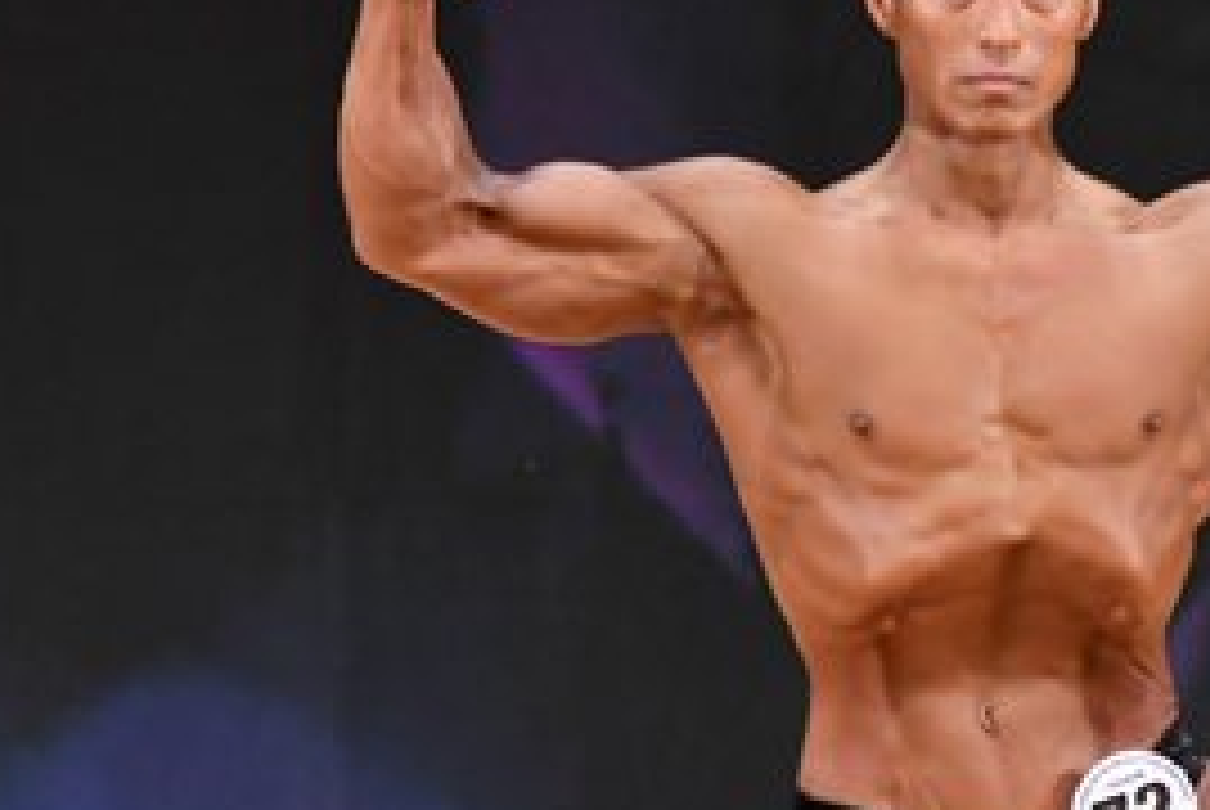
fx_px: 29037
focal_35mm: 863
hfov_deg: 2.4
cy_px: 490
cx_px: 1104
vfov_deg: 1.6
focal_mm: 200
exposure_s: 1/400
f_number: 5.6
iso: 3200
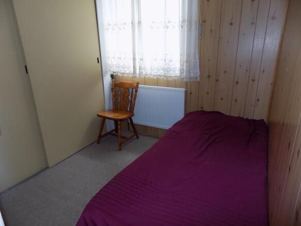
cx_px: 150
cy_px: 113
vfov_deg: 58.9
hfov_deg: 73.9
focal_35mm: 23
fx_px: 200
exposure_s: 1/30
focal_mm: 4
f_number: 3.1
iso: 250
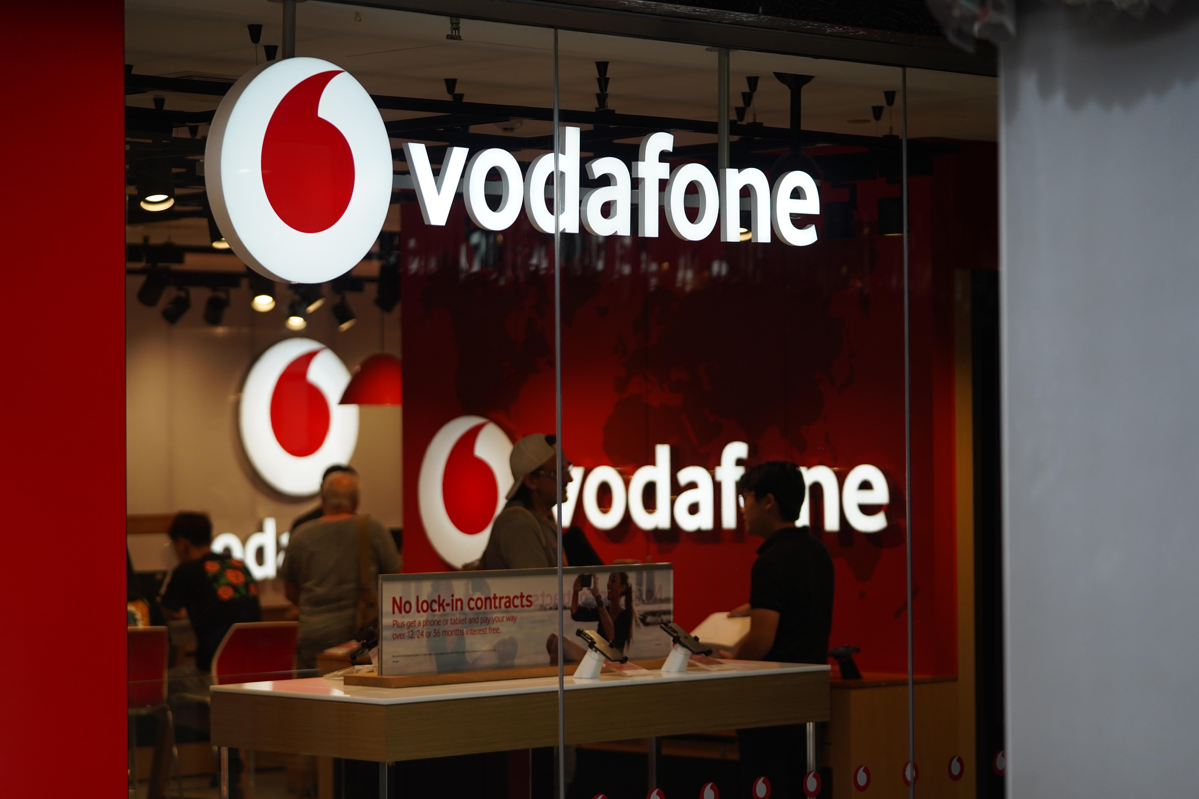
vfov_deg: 13.3
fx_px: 3430
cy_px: 400
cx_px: 600
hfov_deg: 19.8
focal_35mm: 103
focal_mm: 103
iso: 800
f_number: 2.8
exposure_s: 1/2500
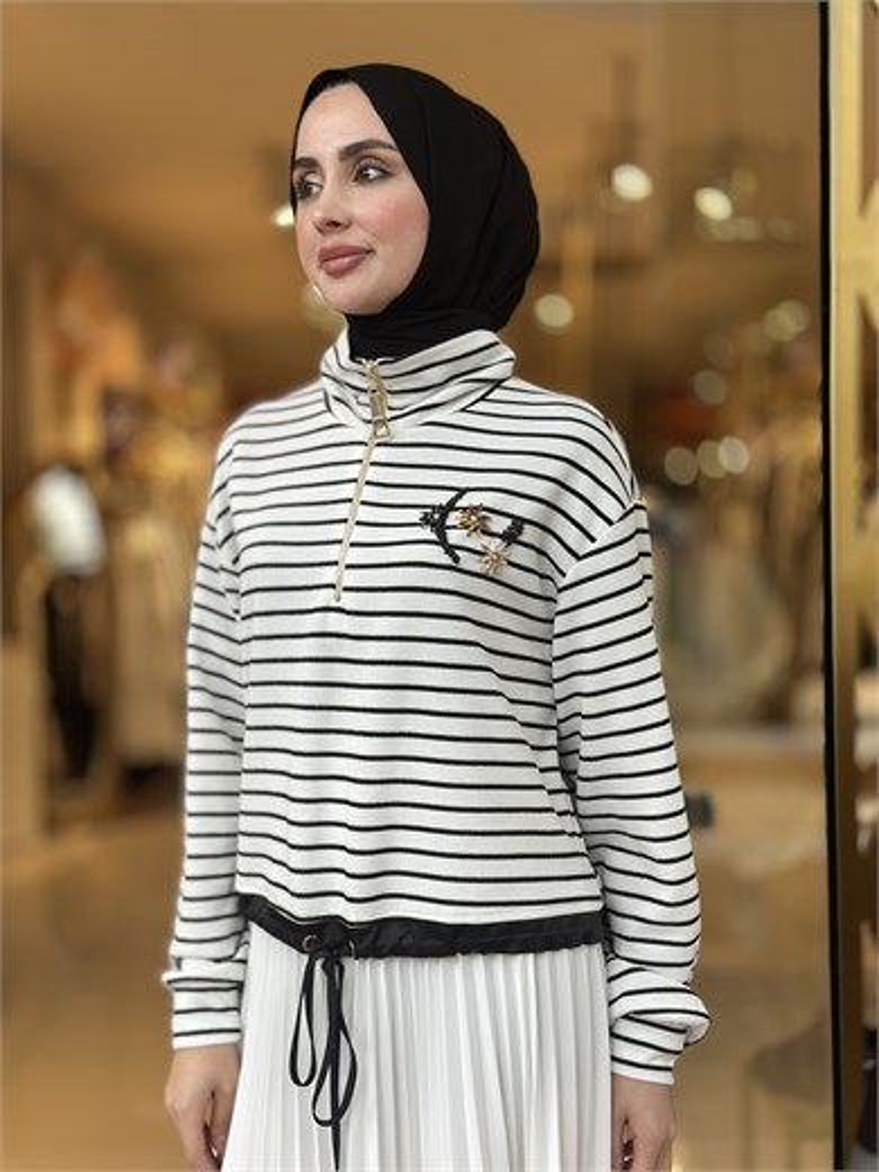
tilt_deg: -1.7
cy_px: 586
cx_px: 440
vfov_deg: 39.7
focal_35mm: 48
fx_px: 1625
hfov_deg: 30.3
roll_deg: -0.1
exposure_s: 1/182
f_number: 1.78
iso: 80
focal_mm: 6.86
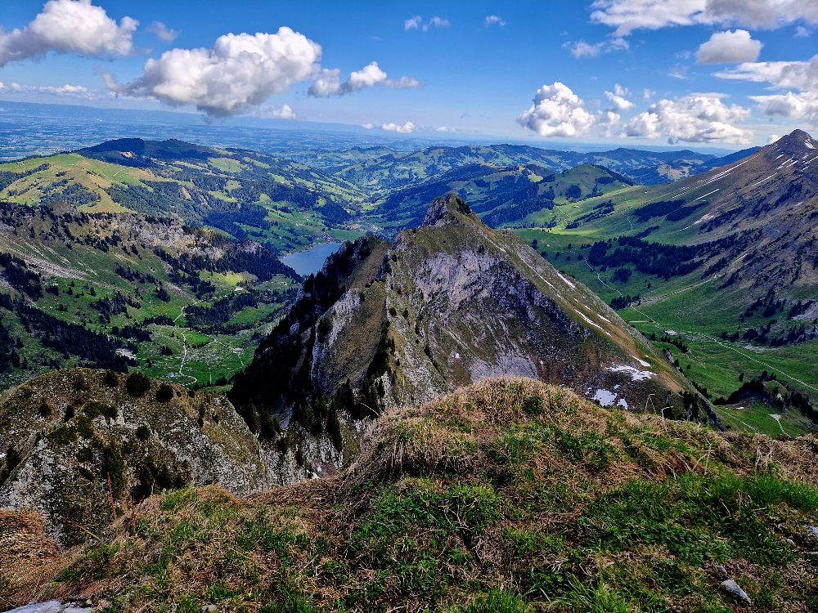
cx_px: 409
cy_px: 306
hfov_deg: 73.9
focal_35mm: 23
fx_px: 544
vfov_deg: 58.9
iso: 50
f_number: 1.8
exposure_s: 1/1111
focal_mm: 5.4
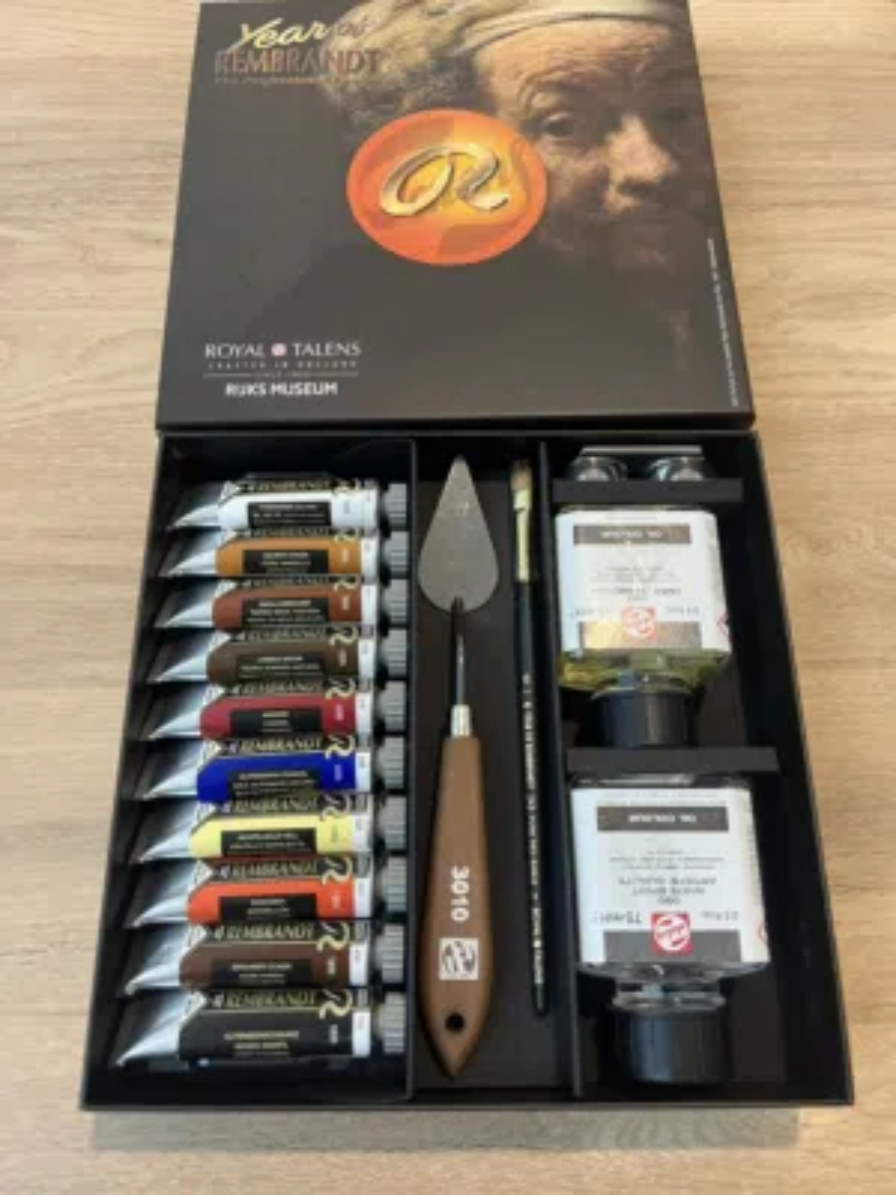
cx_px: 448
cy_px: 598
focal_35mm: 26
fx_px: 897
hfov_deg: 53.1
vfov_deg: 67.3
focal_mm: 5.7
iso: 250
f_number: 1.5
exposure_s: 1/60
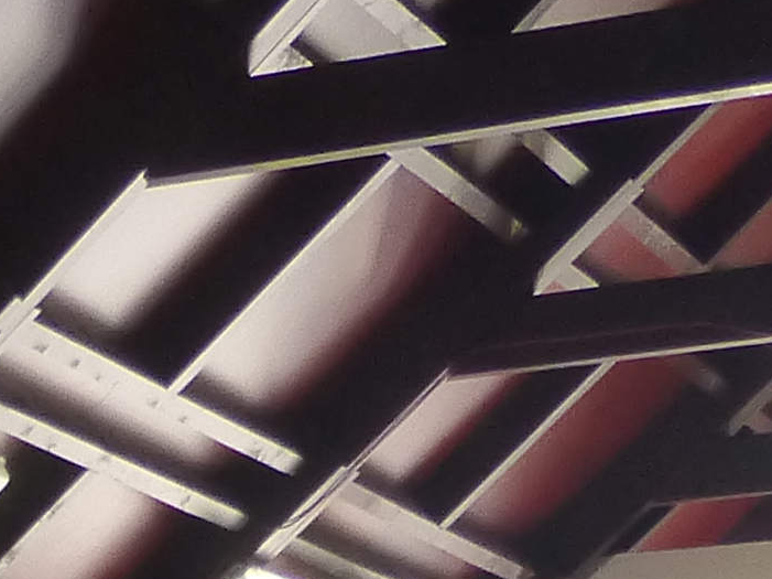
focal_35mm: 148
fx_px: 3299
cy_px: 1702
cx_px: -58
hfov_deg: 13.1
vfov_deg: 8.5
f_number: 3.3
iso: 160
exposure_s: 1/80
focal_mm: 4.3
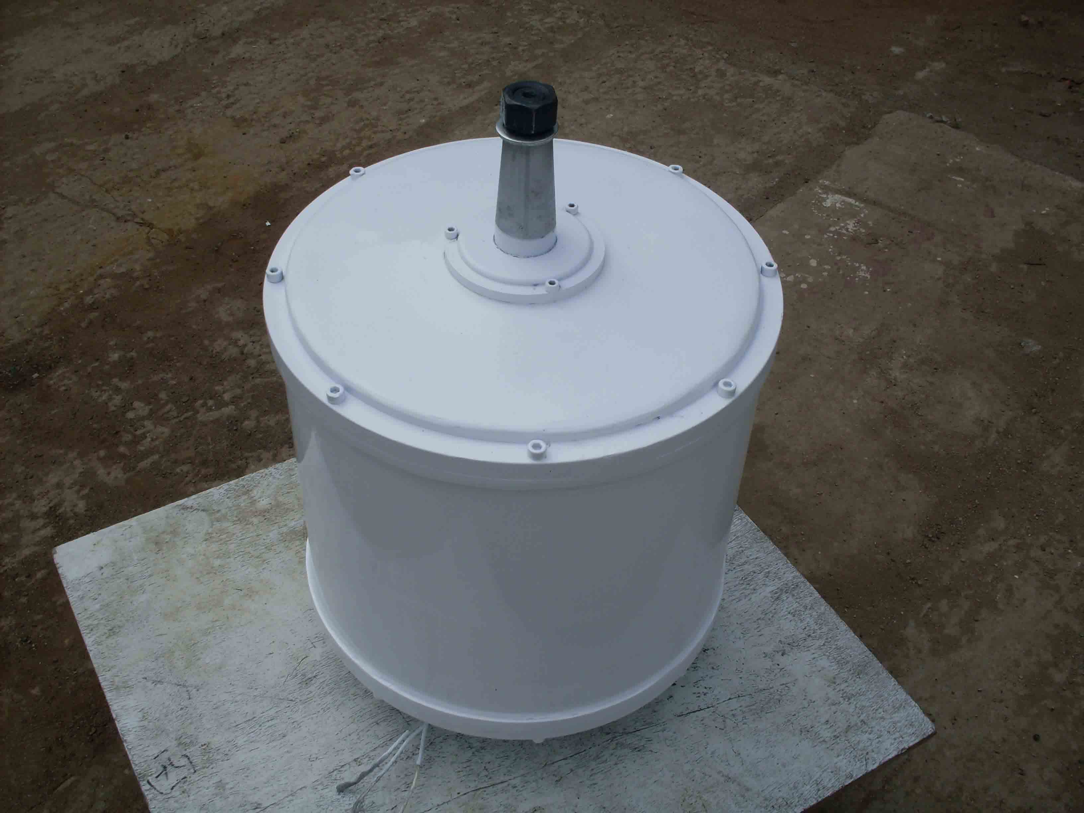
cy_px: 406
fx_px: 1190
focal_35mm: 38
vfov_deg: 37.7
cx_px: 542
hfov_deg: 49.0
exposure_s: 1/500
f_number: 8.4
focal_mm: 6.3
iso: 80
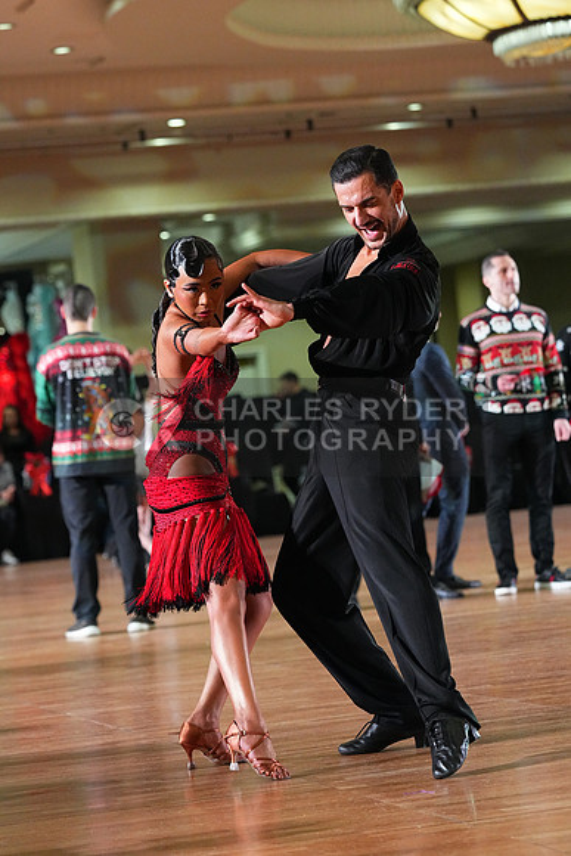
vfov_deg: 15.8
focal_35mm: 130
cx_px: 286
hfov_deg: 10.6
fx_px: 3091
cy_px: 428
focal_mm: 130
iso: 8000
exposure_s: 1/400
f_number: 4.5
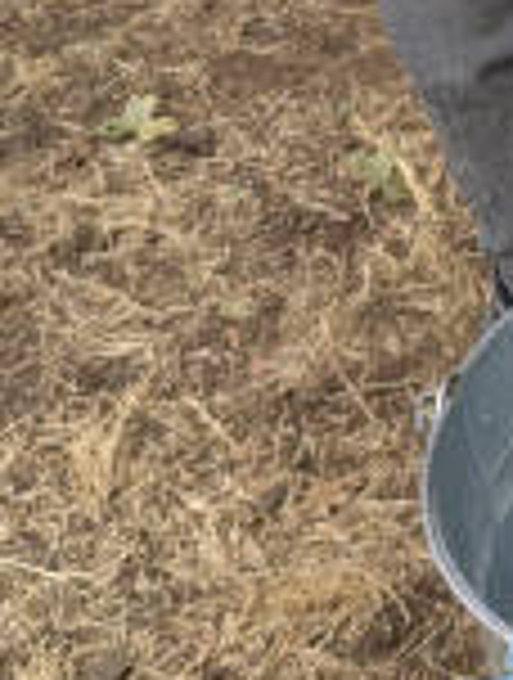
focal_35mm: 110
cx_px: 837
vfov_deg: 16.2
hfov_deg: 12.6
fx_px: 2164
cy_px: -356
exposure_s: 1/399
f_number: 1.9
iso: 40
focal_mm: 5.4
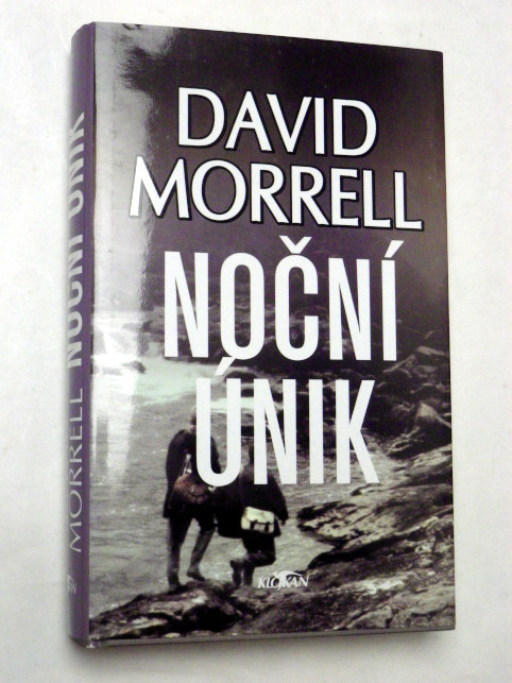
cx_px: 256
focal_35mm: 59
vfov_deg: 32.7
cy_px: 342
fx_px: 1164
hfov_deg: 24.8
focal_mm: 10.4
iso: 500
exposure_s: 1/60
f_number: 4.5
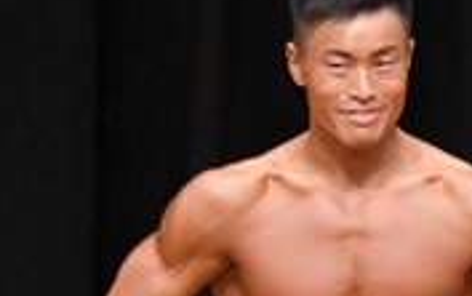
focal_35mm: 1203
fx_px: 15490
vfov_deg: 1.1
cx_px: 367
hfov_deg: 1.7
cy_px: 517
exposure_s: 1/400
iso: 4000
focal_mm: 180
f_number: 5.6
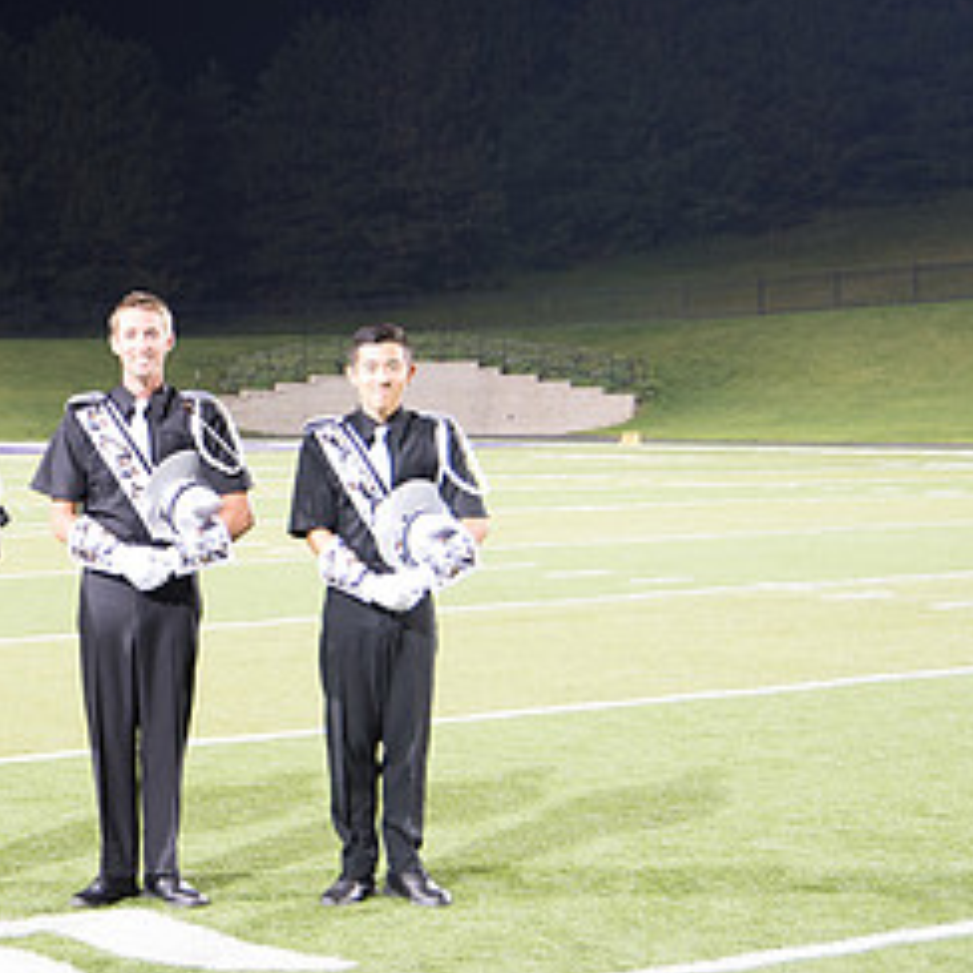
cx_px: 64
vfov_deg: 19.1
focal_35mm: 91
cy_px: 610
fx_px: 2894
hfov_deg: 18.7
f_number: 5
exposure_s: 1/20
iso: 1000
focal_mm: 45
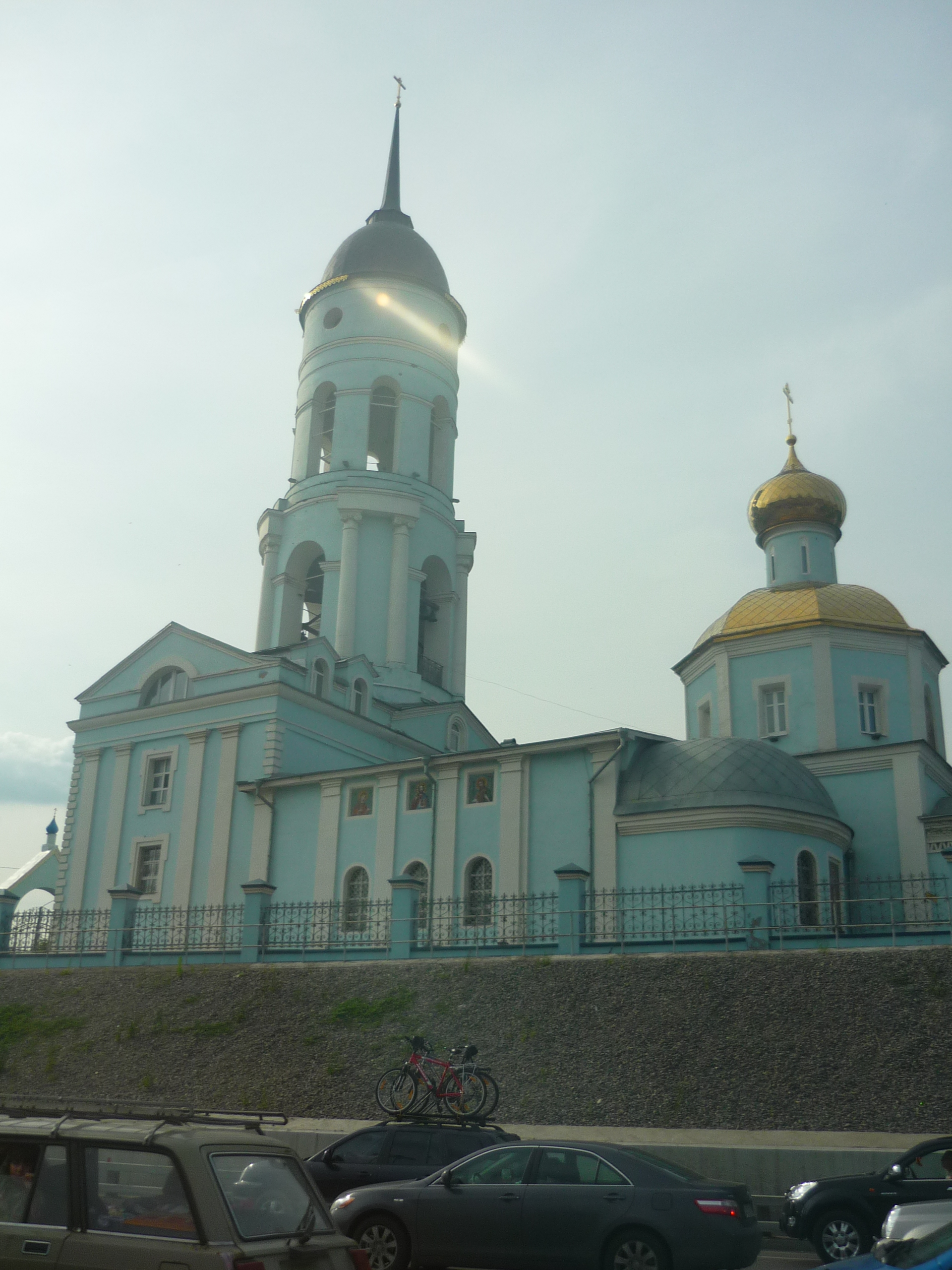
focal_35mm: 33
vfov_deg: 55.4
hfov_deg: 42.9
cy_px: 635
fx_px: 1210
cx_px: 476
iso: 100
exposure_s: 1/200
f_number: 8
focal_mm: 5.5
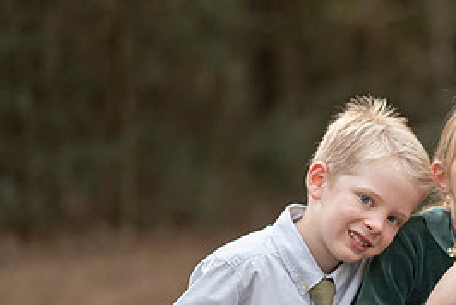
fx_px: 2625
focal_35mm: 207
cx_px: 494
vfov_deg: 6.6
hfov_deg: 9.8
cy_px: 215
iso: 500
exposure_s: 1/640
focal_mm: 85
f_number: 1.8
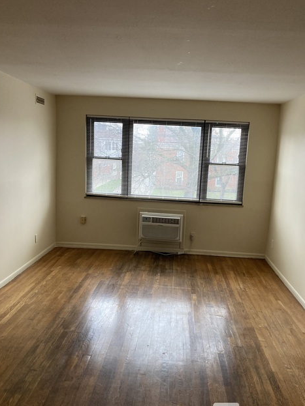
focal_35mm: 30
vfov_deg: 60.0
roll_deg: -1.4
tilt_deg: -8.3
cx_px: 155
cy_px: 211
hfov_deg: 46.8
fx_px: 353
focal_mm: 3.99
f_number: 1.8
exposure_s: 1/60
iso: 80
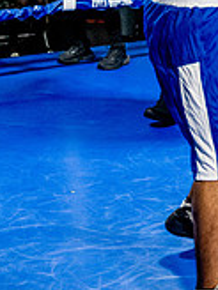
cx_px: 395
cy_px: -19
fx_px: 1142
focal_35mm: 136
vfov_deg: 14.2
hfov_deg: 10.3
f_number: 2.8
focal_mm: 27
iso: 5000
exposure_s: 1/800
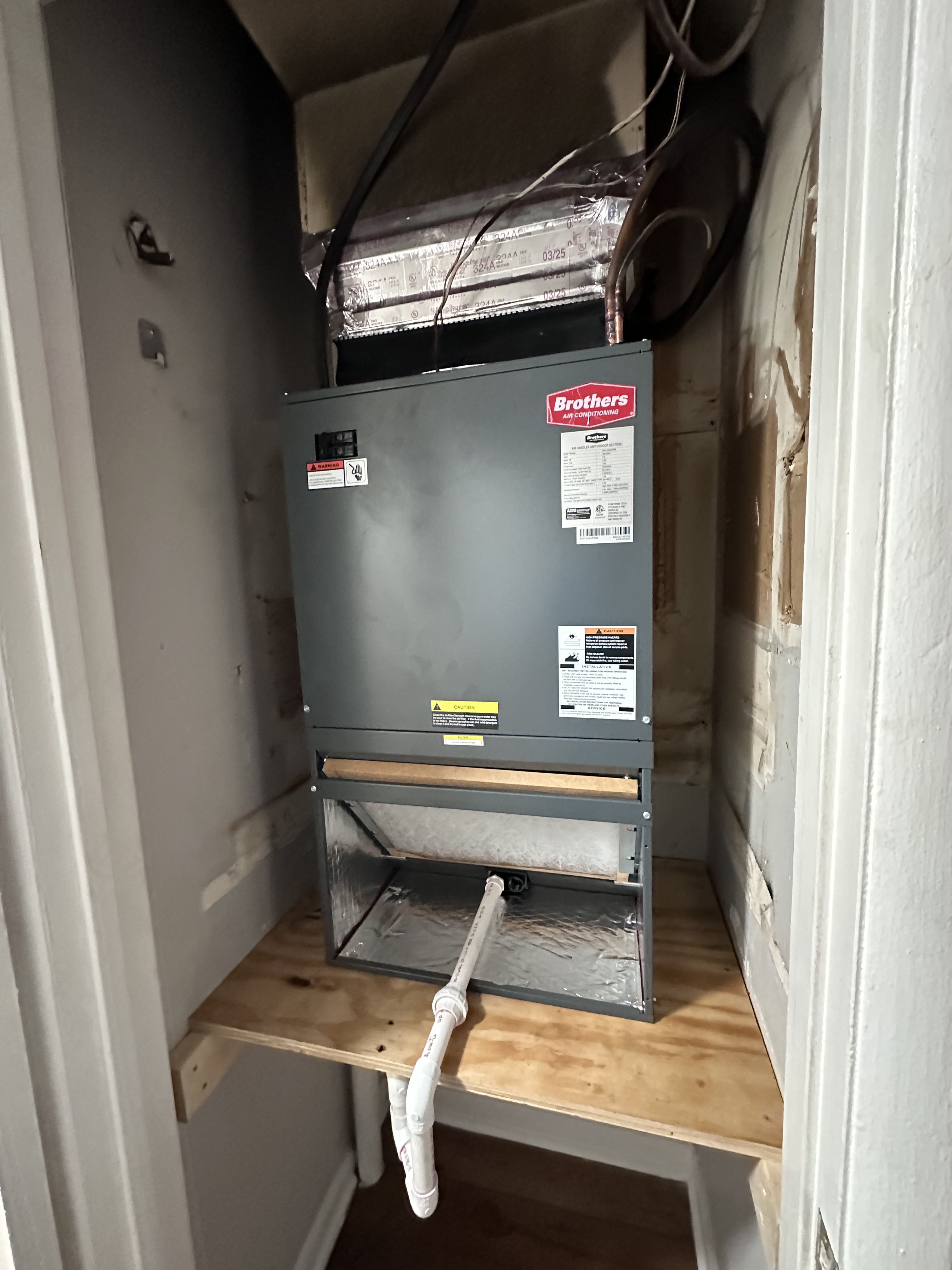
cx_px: 476
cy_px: 635
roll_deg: +0.7
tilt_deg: -6.4
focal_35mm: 14
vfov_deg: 102.1
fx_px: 513
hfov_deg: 85.7
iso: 1250
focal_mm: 2.22
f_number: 2.2
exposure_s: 1/60
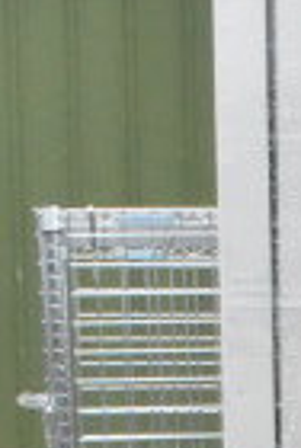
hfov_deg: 6.1
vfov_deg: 8.9
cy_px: 936
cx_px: 813
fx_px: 2683
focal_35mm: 215
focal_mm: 22
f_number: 16
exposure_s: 1/1000
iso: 6400
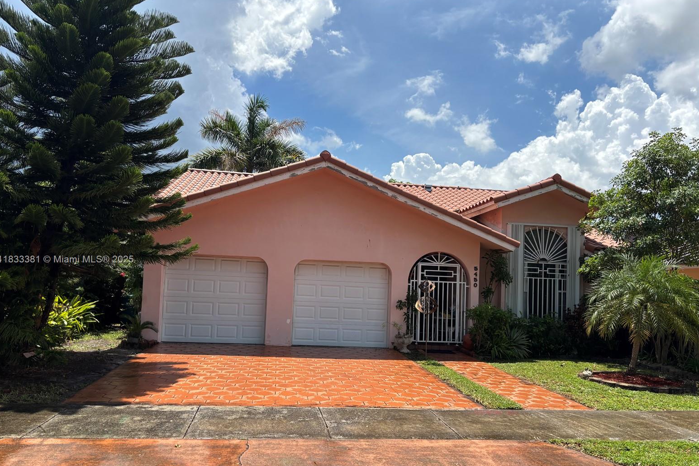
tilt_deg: +2.6
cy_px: 260
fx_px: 544
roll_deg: -4.1
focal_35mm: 28
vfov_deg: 46.3
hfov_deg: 65.5
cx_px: 351
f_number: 1.6
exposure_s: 1/3413
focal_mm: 5.96
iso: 50
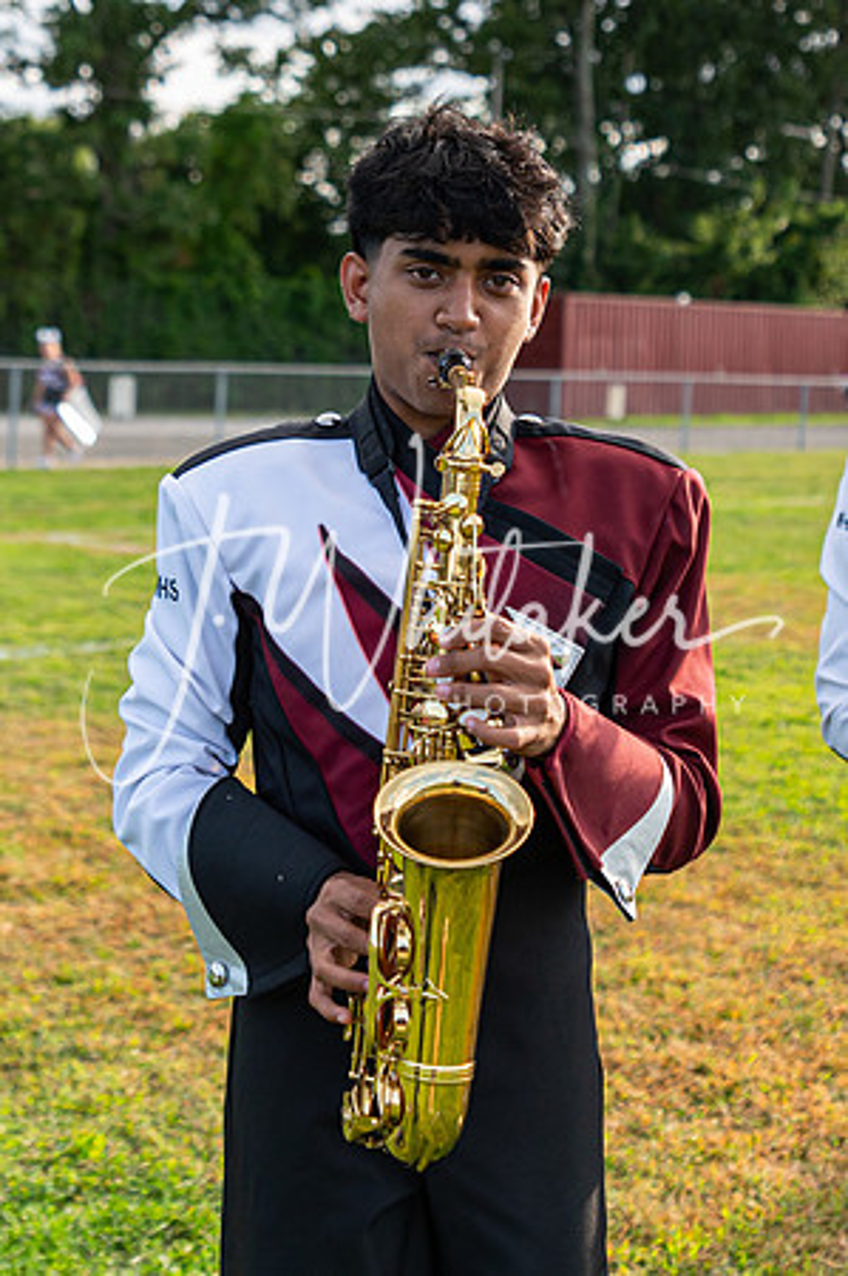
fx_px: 2346
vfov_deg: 30.3
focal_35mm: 66
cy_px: 473
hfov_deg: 20.5
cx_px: 486
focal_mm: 35
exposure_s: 1/2000
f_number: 2.8
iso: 400
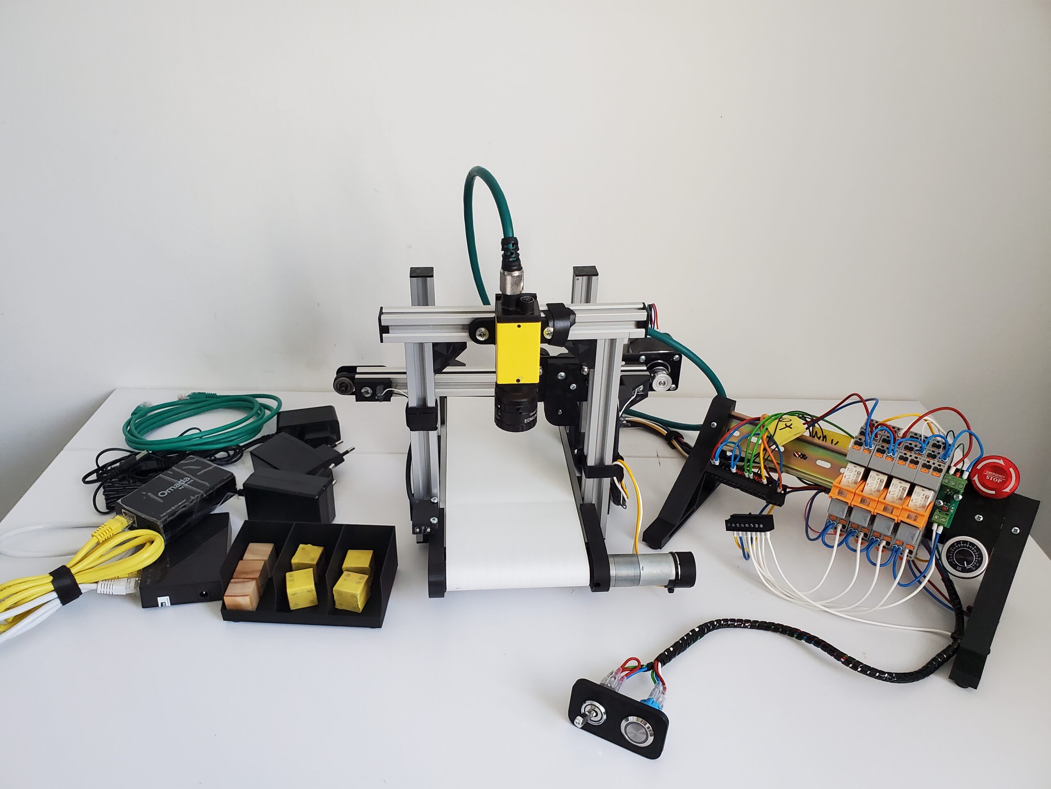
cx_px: 526
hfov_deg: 67.3
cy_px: 394
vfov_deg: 53.1
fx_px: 789
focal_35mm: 26
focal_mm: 4.3
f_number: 2.4
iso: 320
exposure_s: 1/120
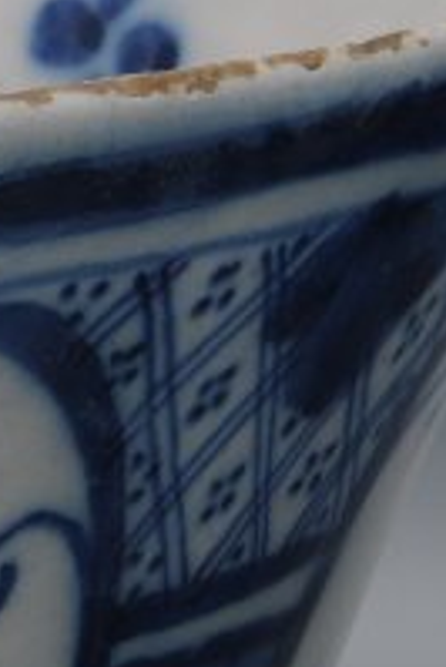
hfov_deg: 2.4
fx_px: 10369
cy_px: 176
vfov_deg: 3.7
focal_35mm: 559
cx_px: -936
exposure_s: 1/8
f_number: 16
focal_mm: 62
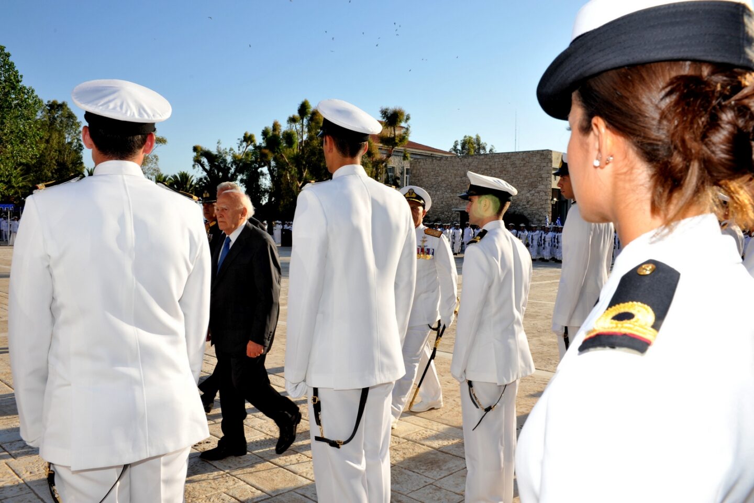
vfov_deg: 42.3
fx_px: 649
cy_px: 252
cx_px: 377
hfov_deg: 60.3
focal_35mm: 31
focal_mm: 31
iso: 400
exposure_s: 1/250
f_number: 16
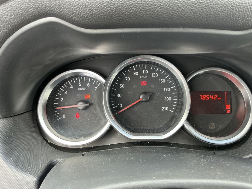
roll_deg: -0.3
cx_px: 126
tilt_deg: -25.4
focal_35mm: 28
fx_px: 204
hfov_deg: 63.4
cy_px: 94
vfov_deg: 49.7
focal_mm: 3
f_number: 1.8
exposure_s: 1/60
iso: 100
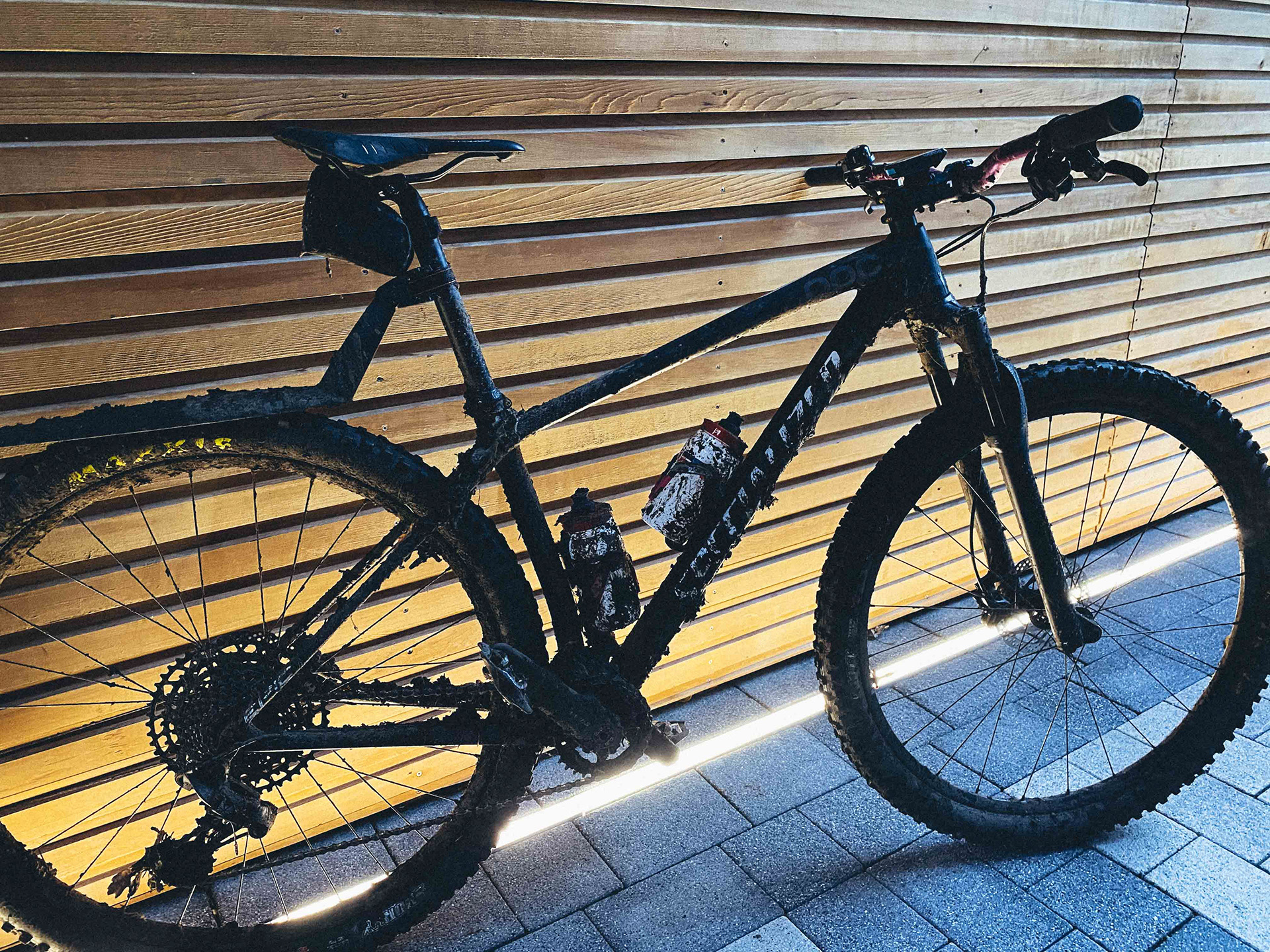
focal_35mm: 26
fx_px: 954
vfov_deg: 53.1
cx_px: 635
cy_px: 476
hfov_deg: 67.3
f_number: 1.8
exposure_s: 1/40
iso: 500
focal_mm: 4.25
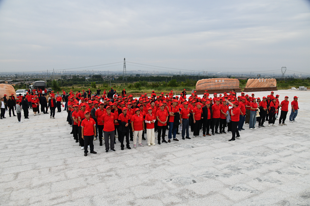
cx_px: 155
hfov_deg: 73.8
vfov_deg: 53.1
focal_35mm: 24
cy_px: 103
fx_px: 207
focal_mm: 24
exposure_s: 1/500
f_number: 8
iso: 640
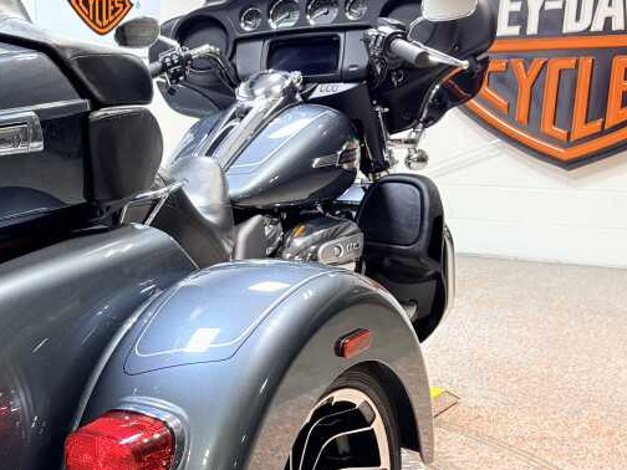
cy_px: 307
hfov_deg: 32.5
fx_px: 996
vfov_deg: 26.4
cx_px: 18
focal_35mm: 55
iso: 80
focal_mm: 5.96
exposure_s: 1/120
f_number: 1.6
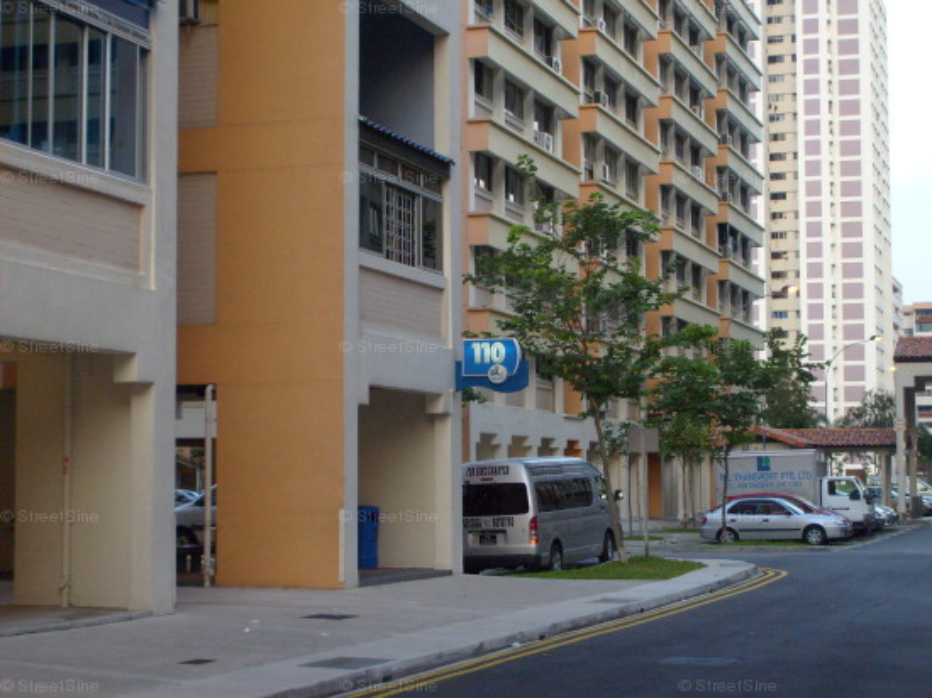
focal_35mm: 72
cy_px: 349
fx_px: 1938
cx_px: 466
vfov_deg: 20.4
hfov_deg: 27.0
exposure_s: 1/60
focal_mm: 12
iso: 200
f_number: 3.9
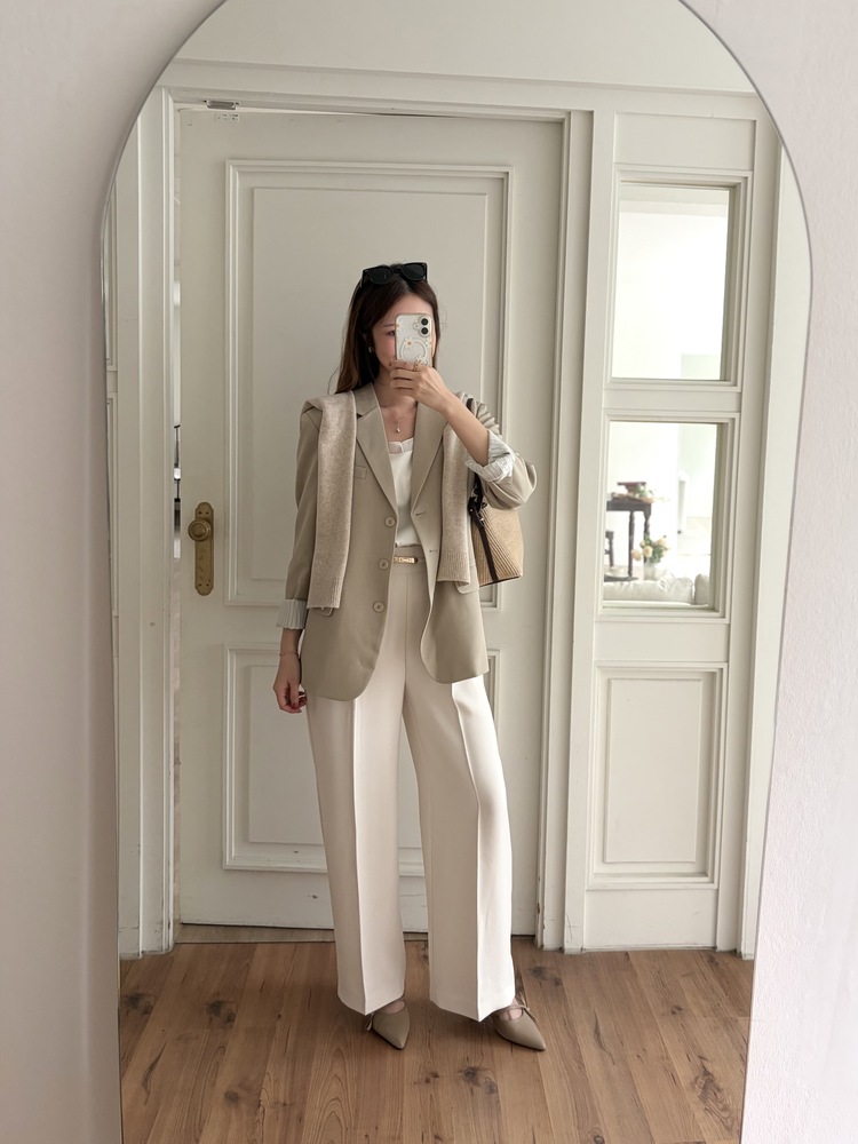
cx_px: 429
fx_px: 859
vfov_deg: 67.3
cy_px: 572
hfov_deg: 53.1
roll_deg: -3.2
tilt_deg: -13.5
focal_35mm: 26
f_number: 1.6
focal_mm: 5.96
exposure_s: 1/60
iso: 125
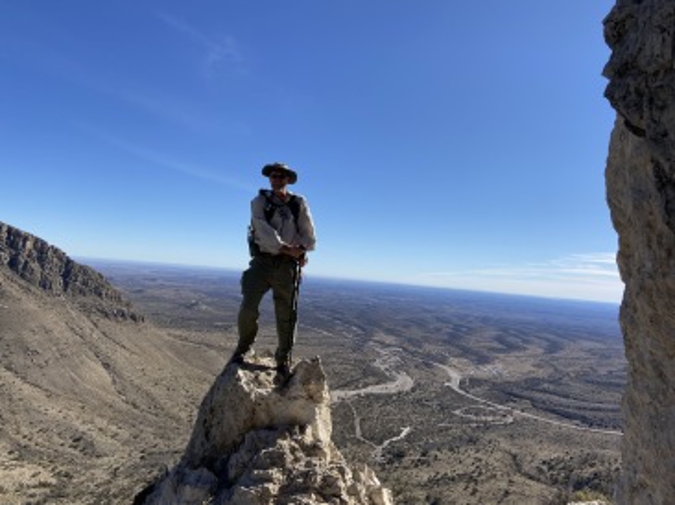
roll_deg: -6.2
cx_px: 338
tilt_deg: +2.7
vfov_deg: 53.0
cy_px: 252
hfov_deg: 67.3
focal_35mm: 26
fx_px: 507
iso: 32
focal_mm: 4.25
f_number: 1.8
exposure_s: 1/4000
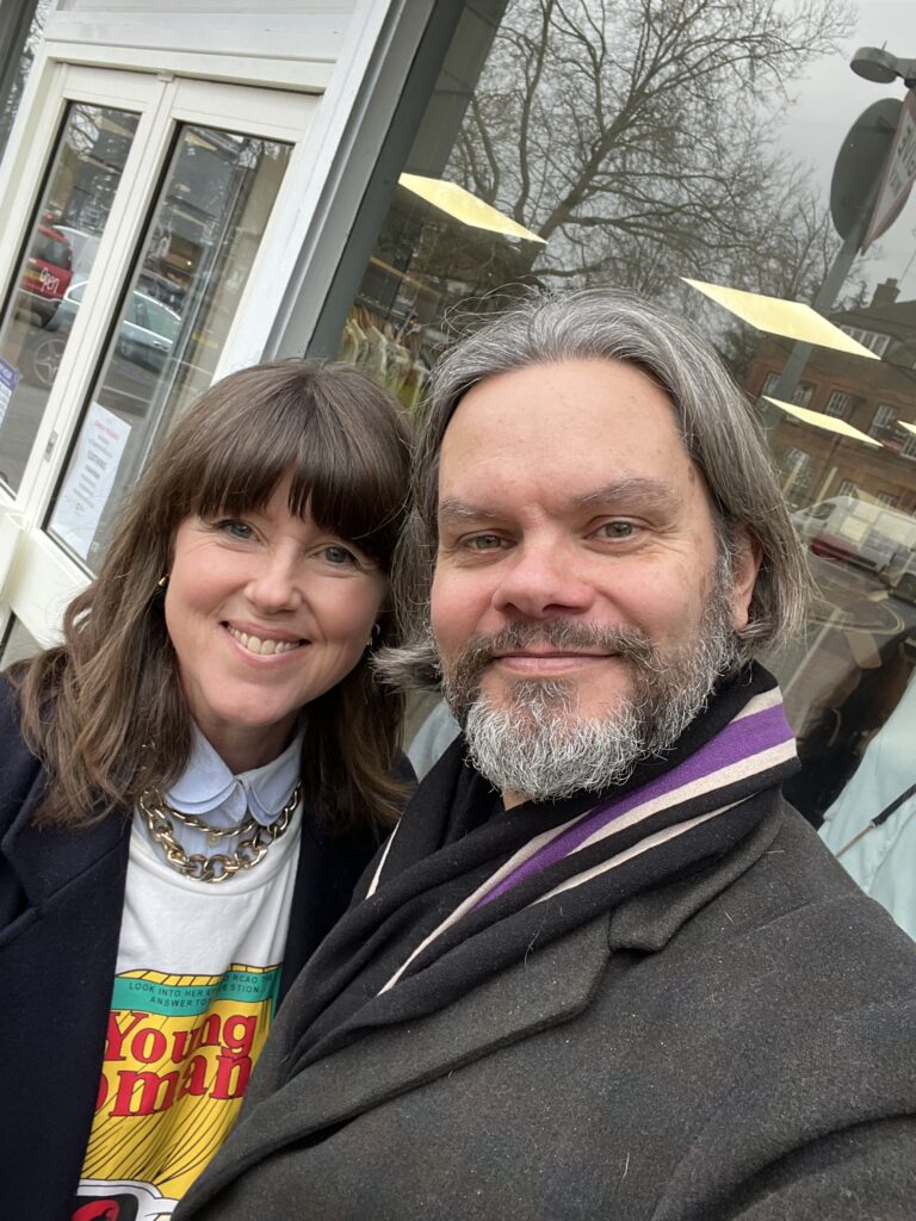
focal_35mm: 30
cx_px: 458
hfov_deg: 46.8
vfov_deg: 60.0
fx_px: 1058
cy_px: 610
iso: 50
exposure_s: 1/121
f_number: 2.2
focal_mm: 2.71
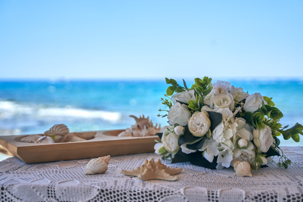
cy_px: 101
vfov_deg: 28.1
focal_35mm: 48
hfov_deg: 41.1
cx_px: 152
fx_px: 404
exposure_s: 1/2500
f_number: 2.8
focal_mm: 48
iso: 100
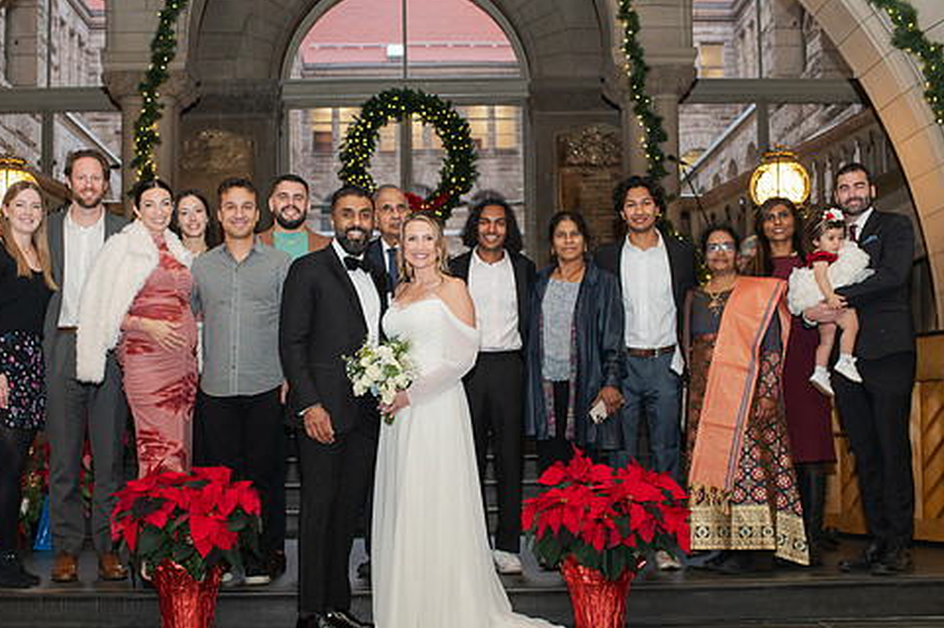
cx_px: 429
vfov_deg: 28.0
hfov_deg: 41.1
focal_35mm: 48
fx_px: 1258
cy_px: 386
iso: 1000
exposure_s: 1/200
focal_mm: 35
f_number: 3.5
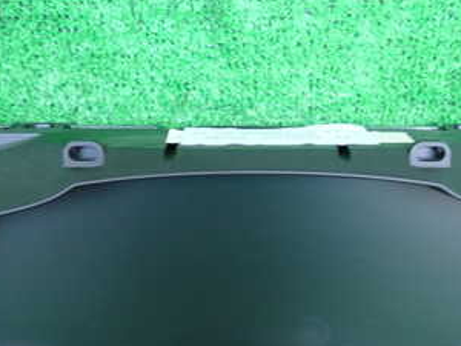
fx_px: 799
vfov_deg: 24.1
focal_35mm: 60
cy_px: 268
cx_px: 249
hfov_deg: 32.2
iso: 320
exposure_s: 1/30
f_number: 2.3
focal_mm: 5.4
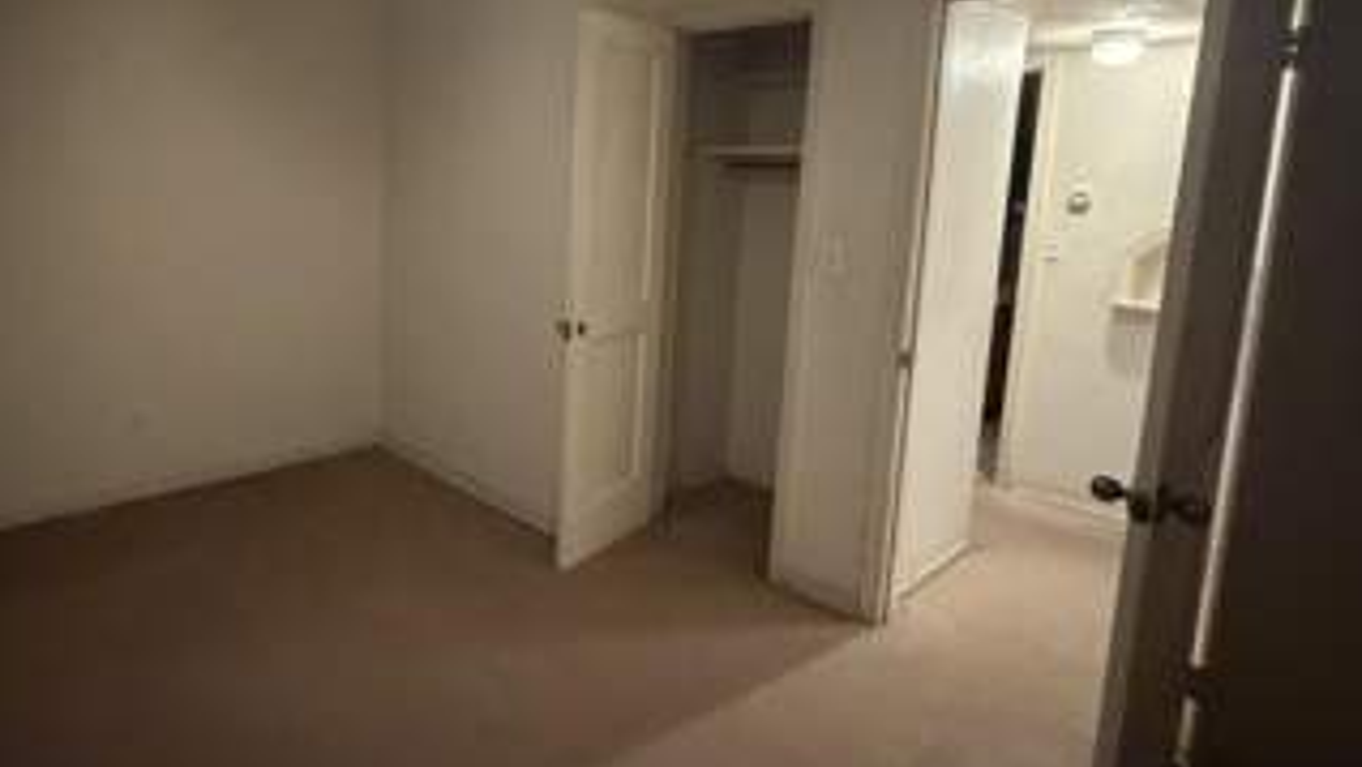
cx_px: 510
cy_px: 281
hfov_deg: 77.3
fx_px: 831
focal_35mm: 23
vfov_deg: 49.0
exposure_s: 1/40
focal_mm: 2.22
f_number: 2.2
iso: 1600
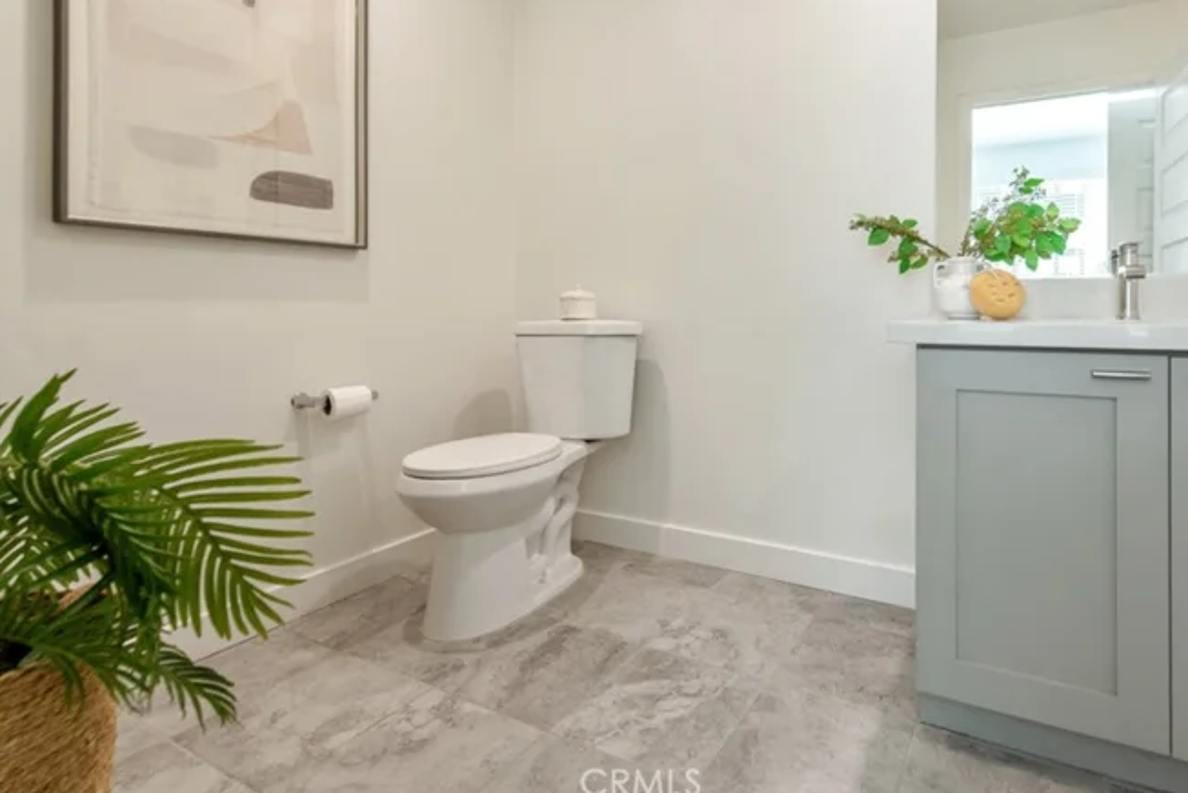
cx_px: 751
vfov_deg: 66.4
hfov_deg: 88.0
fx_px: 594
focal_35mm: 18
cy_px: 295
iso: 400
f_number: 4
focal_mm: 14
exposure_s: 1/60
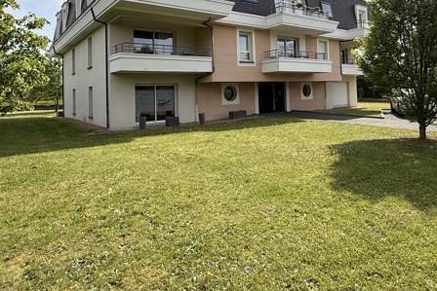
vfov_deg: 48.1
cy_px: 81
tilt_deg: +1.5
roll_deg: +2.1
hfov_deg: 69.0
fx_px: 316
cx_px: 251
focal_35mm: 26
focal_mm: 2.22
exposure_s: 1/1534
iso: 64
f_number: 2.2
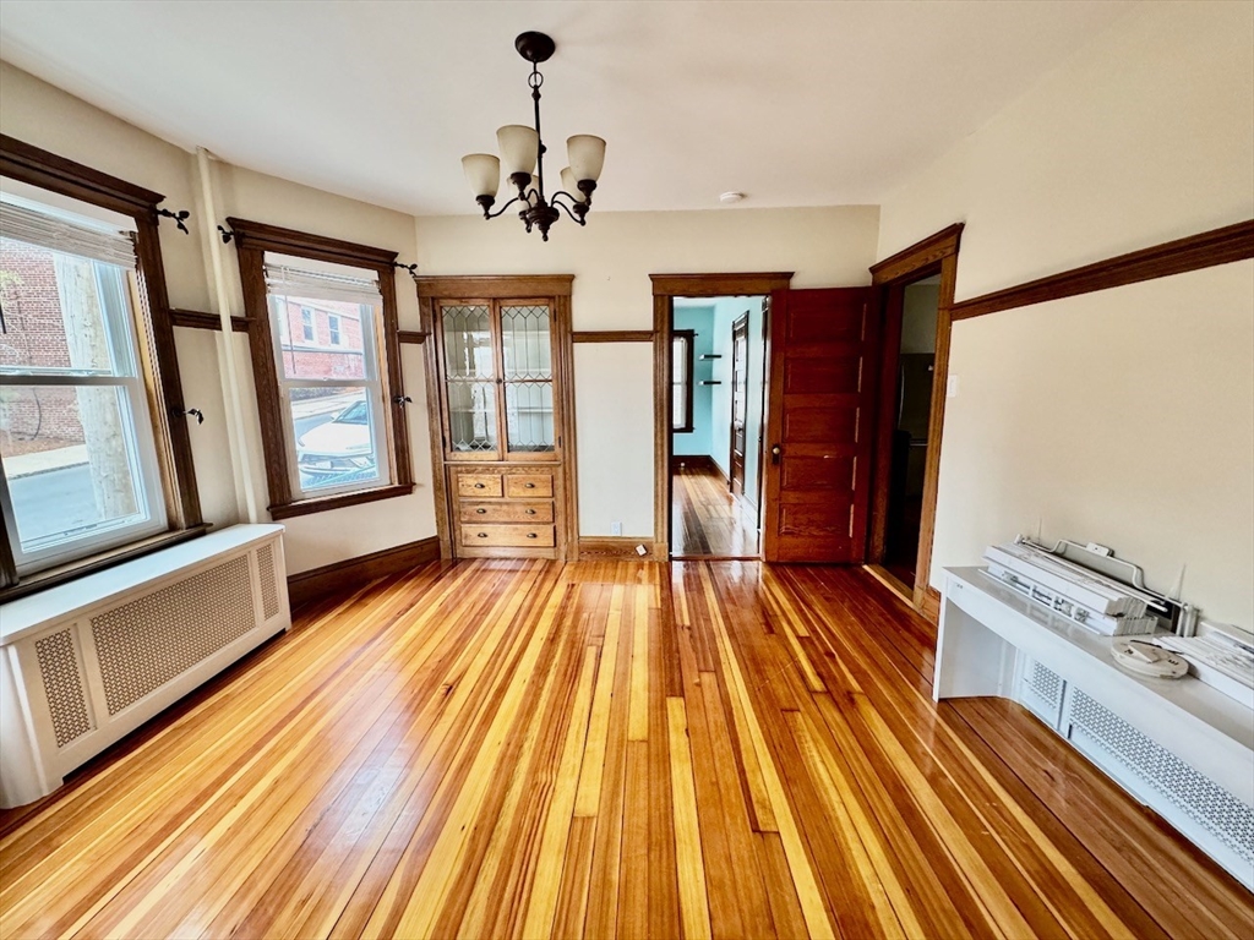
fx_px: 507
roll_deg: +0.1
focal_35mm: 14
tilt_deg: -10.5
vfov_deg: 85.7
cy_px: 470
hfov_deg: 102.1
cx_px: 627
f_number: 2.2
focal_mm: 2.22
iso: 320
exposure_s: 1/99
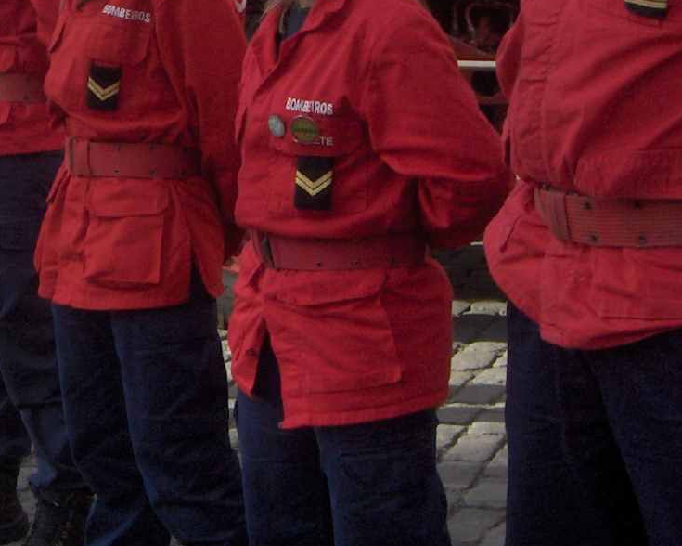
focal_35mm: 106
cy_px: 32
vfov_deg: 14.4
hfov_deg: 17.7
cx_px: 16
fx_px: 2140
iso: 100
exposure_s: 1/403
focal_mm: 8
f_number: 4.8
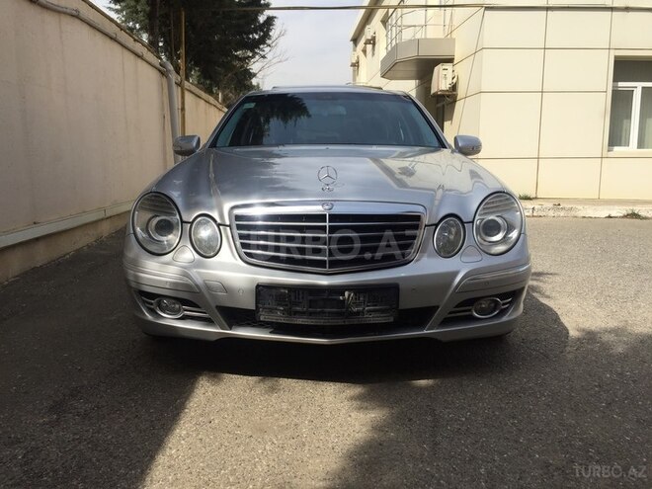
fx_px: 546
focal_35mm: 29
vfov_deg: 48.2
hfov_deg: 61.7
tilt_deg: -9.2
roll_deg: -2.3
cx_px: 326
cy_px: 244
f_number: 2.2
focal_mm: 4.15
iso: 32
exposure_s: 1/2198
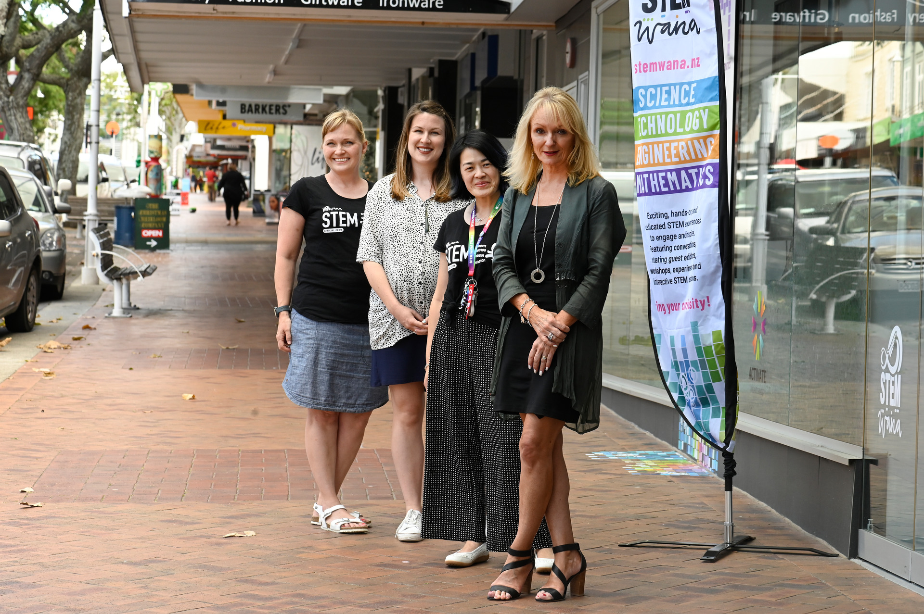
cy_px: 307
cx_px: 462
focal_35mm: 105
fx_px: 2693
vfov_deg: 13.0
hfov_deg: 19.5
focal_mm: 105
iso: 1000
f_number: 9
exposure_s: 1/200
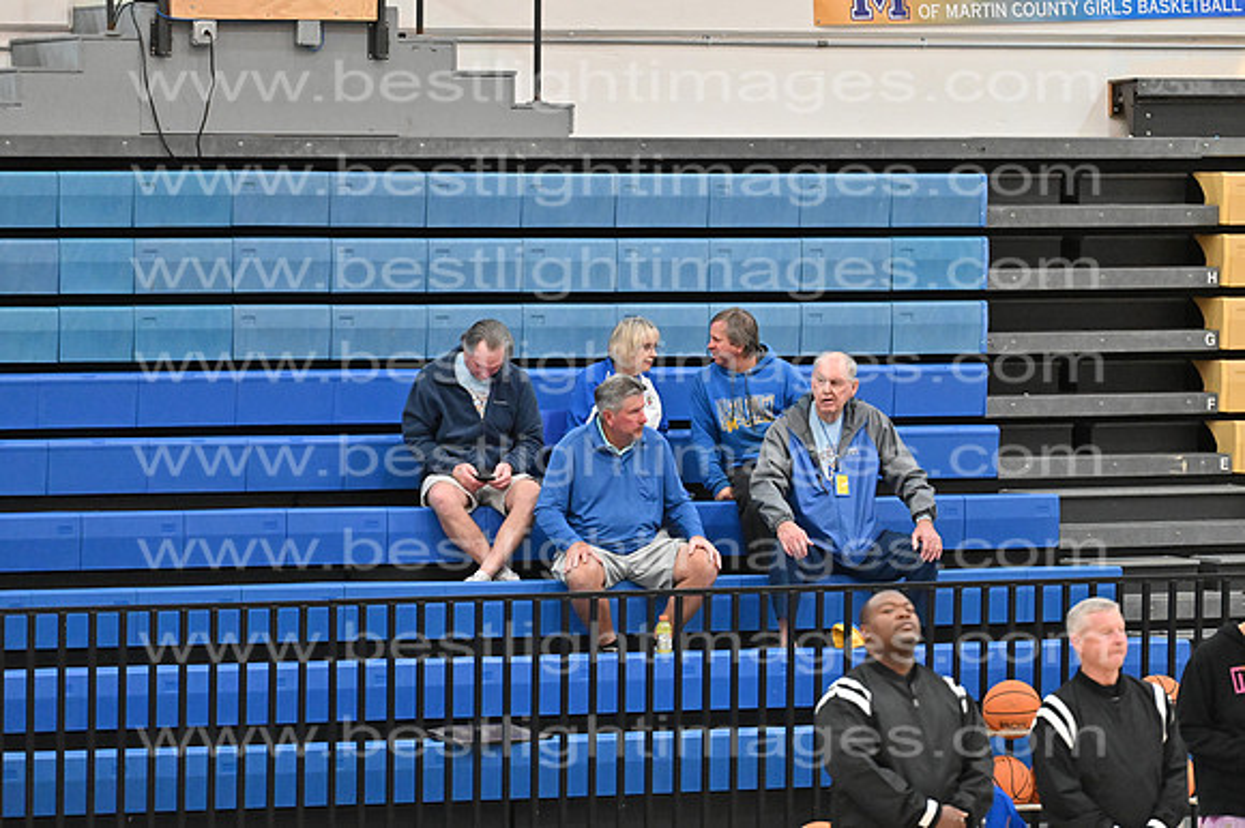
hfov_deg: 10.3
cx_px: 622
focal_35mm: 200
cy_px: 414
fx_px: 6912
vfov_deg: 6.9
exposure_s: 1/800
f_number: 4
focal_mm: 200
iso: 9000
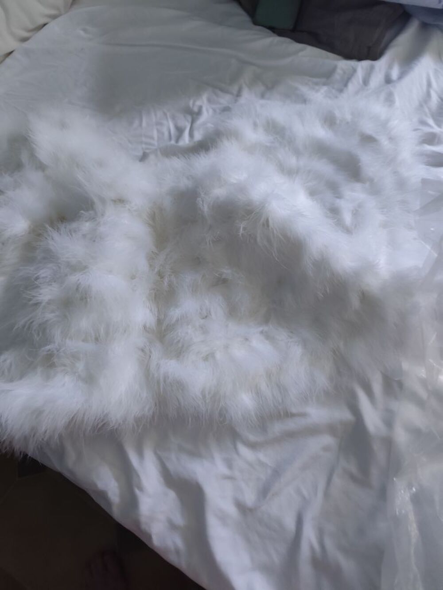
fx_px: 392
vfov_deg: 73.9
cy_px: 295
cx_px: 222
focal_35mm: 23
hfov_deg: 58.9
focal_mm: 6.14
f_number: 1.65
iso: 1250
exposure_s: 1/50
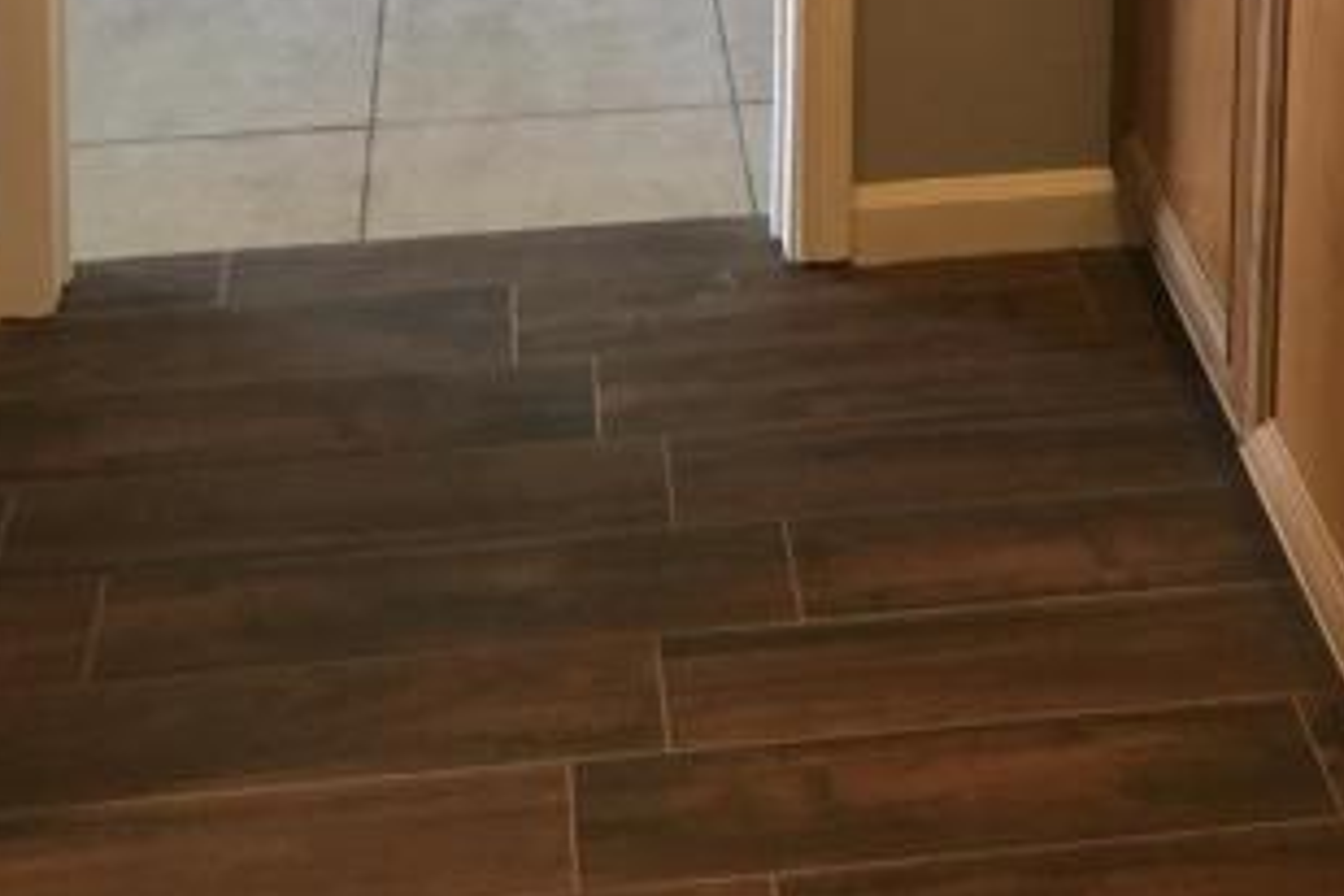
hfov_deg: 26.8
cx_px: 939
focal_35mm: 75
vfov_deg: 15.4
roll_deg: -2.0
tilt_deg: -9.1
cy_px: -766
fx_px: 2800
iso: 200
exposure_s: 1/24
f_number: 2.2
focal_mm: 4.15
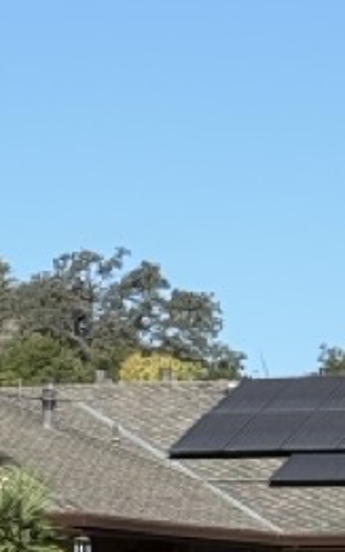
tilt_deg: +14.6
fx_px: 3763
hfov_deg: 5.1
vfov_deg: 8.2
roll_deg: -0.4
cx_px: -516
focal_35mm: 250
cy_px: -258
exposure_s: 1/3704
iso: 64
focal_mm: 6.76
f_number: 1.78
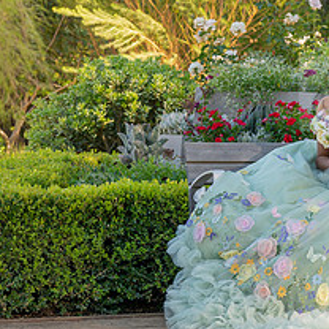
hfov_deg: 8.9
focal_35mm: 193
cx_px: 424
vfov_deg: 9.1
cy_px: 120
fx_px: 2075
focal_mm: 73
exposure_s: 1/200
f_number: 4.5
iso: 200
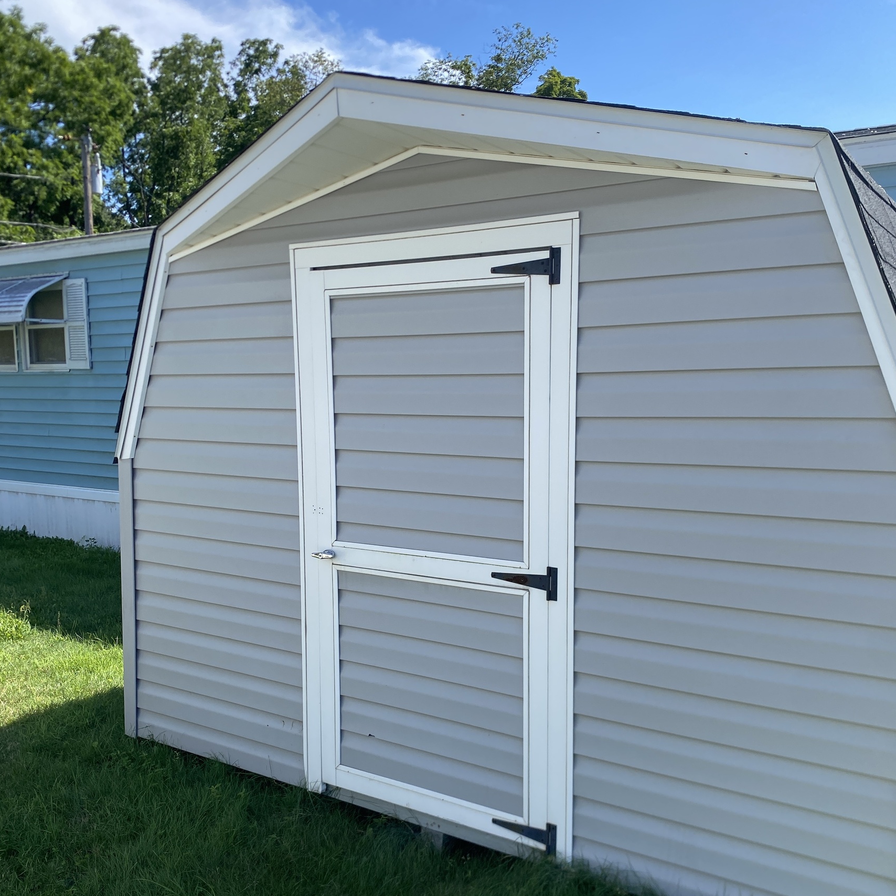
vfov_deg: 52.4
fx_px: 908
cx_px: 450
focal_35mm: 31
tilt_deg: -6.5
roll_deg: +1.4
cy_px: 491
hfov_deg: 52.5
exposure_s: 1/1608
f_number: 1.8
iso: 32
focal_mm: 4.25
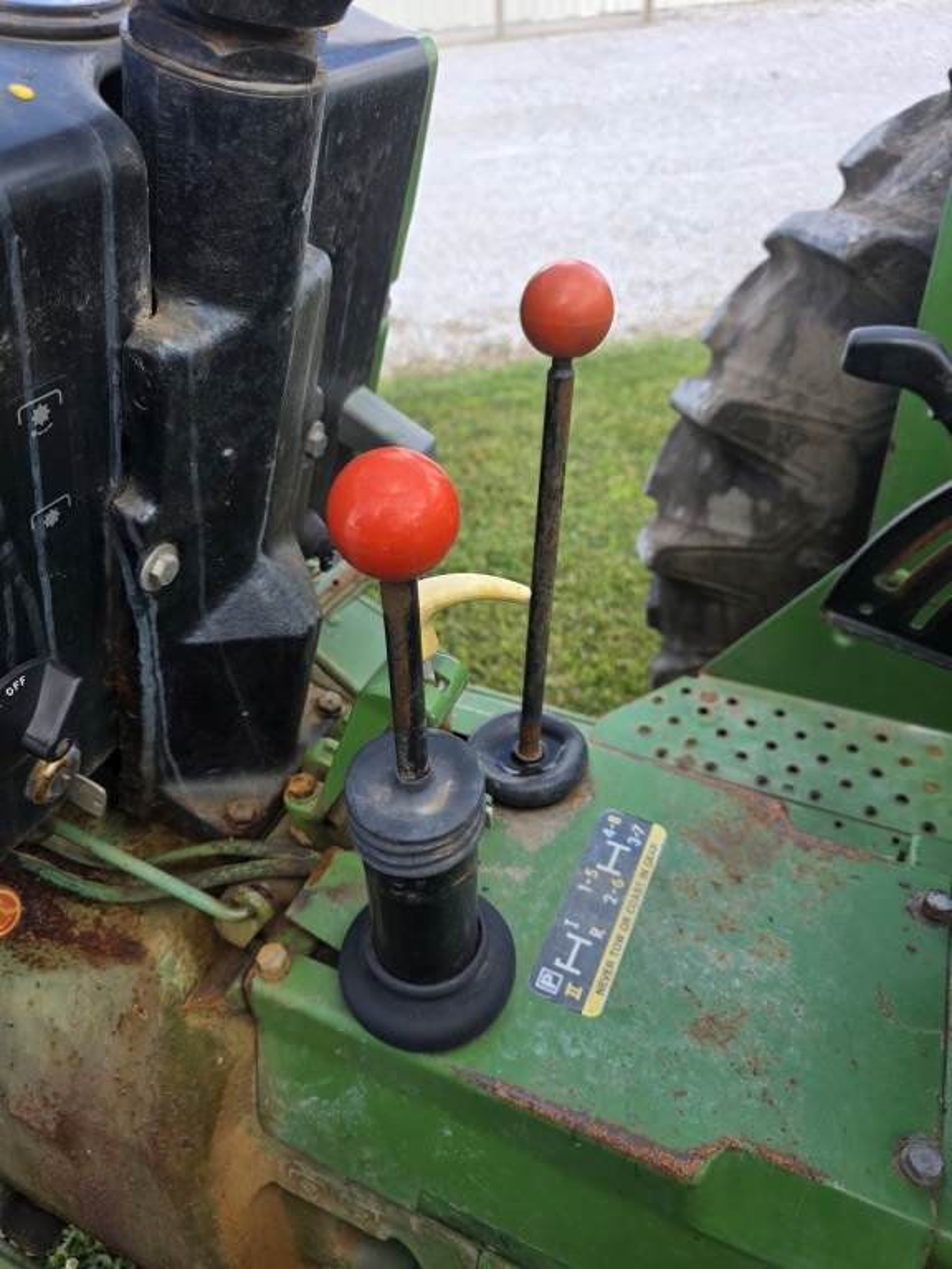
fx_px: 843
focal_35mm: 23
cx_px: 476
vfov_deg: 73.9
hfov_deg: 58.9
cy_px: 634
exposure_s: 1/359
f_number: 1.7
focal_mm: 6.3
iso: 40
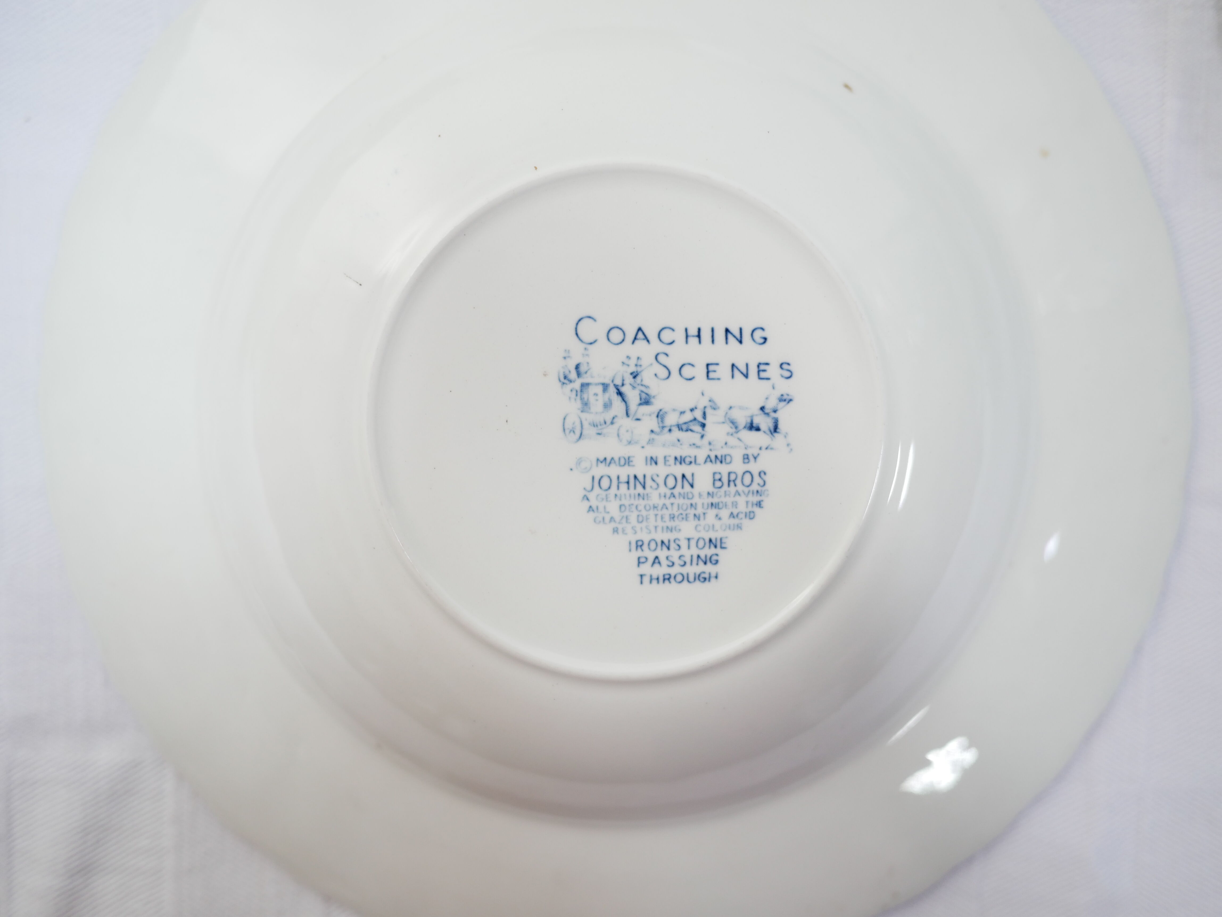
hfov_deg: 46.8
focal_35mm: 40
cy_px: 458
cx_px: 611
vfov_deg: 36.0
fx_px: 1413
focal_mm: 20
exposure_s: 1/60
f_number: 1.7
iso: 400
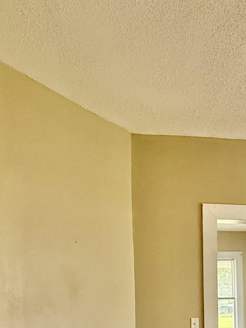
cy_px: 306
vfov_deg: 43.9
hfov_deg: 37.2
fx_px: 360
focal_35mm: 38
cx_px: 168
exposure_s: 1/120
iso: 500
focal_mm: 2.22
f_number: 2.2
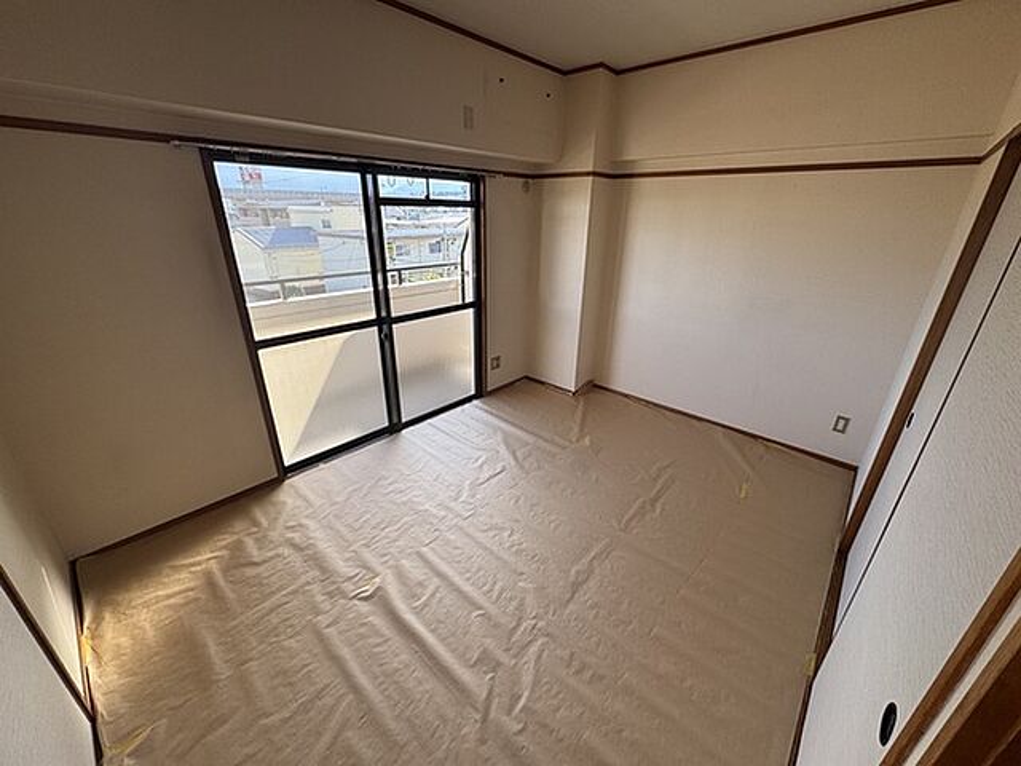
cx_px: 510
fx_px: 413
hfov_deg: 102.1
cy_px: 383
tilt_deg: -22.4
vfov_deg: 85.7
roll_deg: -1.1
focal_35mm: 14
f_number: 2.2
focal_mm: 2.22
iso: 40
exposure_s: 1/140
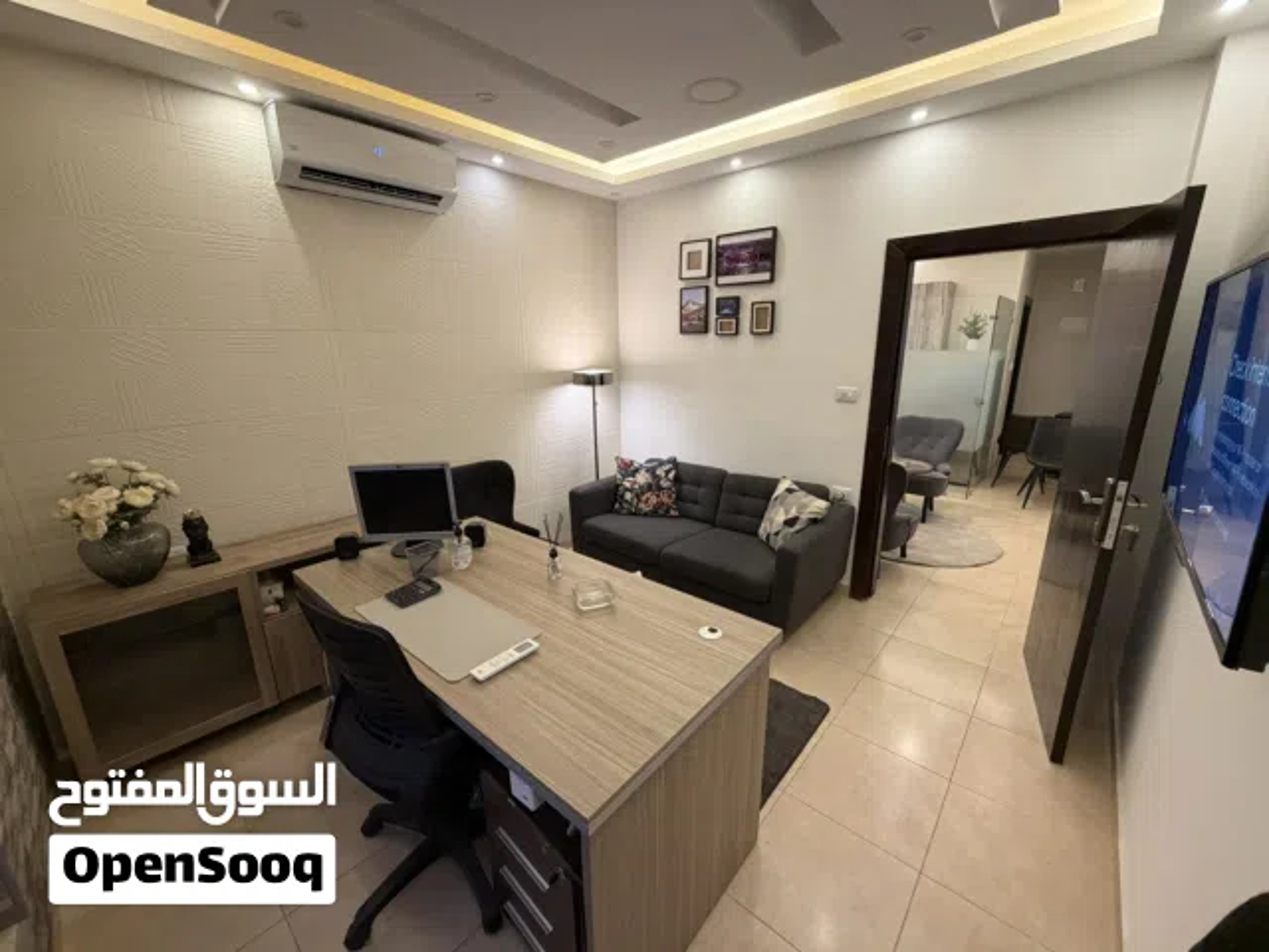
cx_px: 634
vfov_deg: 85.7
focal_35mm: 14
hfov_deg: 102.1
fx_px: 513
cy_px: 476
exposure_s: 1/50
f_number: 2.2
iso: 320
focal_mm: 2.22
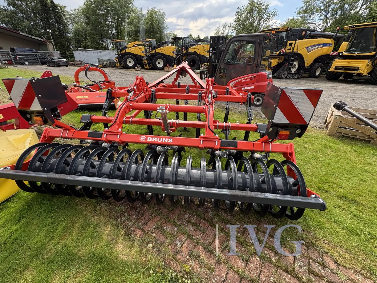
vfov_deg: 81.7
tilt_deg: -25.9
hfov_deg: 98.1
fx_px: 163
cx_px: 183
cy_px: 135
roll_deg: +0.5
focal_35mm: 15
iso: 64
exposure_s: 1/615
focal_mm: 2.22
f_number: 2.2
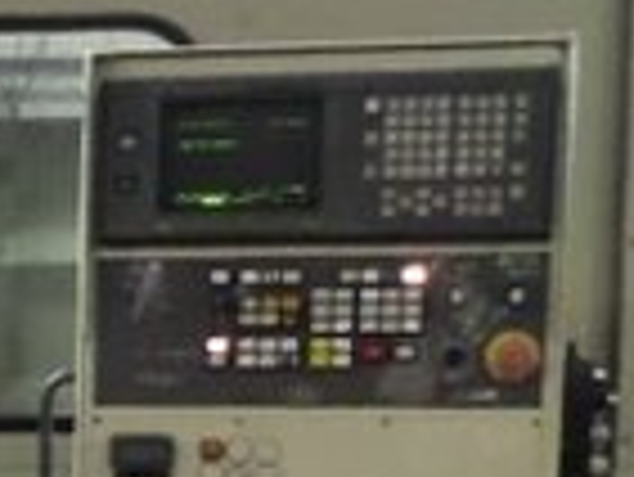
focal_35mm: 136
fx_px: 2493
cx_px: -506
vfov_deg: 10.6
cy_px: 702
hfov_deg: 13.1
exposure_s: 1/30
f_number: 3.2
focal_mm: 4
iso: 800
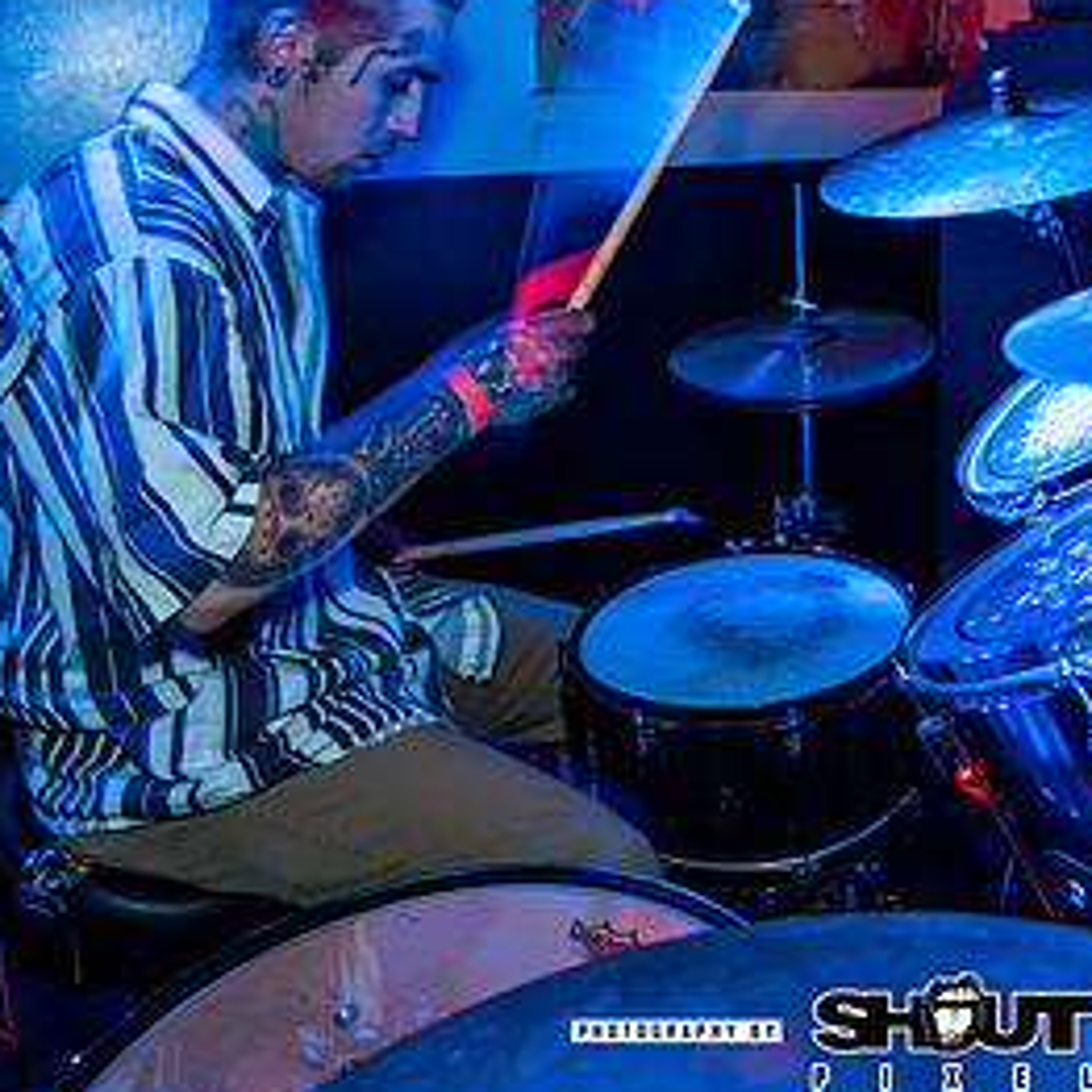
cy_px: 259
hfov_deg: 51.0
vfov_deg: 50.2
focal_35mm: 31
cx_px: 772
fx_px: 1106
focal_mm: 14
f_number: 2.8
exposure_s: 1/10
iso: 320
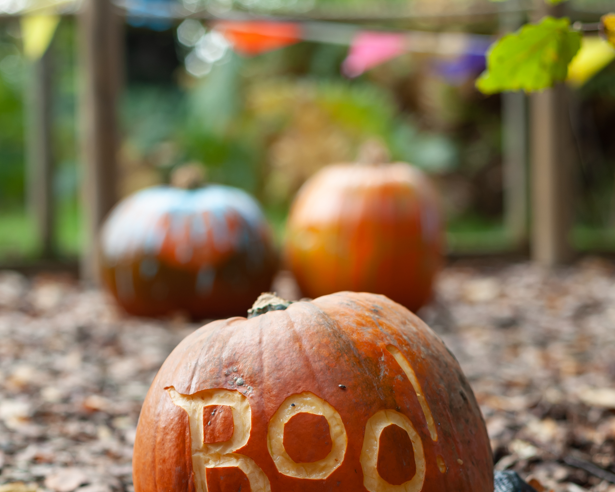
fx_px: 1529
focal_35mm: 84
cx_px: 283
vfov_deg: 18.1
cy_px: 393
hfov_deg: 22.7
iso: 160
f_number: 2.5
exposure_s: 1/250
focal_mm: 50
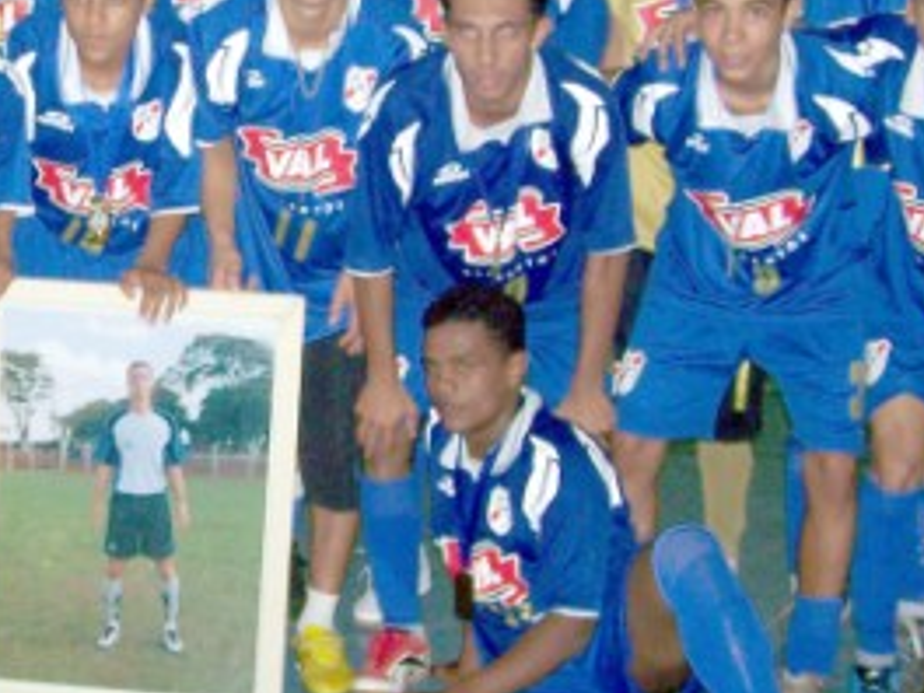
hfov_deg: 20.9
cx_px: 121
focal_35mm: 92
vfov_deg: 16.0
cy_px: 206
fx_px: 2456
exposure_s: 1/60
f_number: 2.8
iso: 160
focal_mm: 6.3
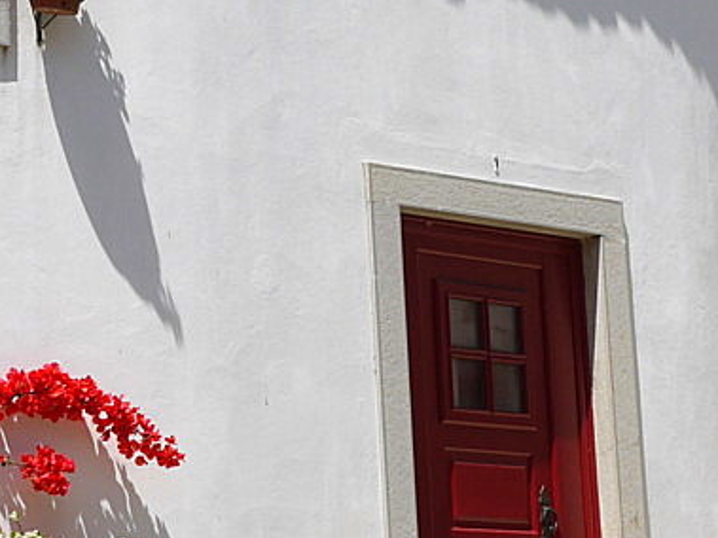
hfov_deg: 13.9
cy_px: 87
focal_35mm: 142
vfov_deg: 10.4
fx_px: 2944
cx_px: 436
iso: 100
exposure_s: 1/200
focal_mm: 21
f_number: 8
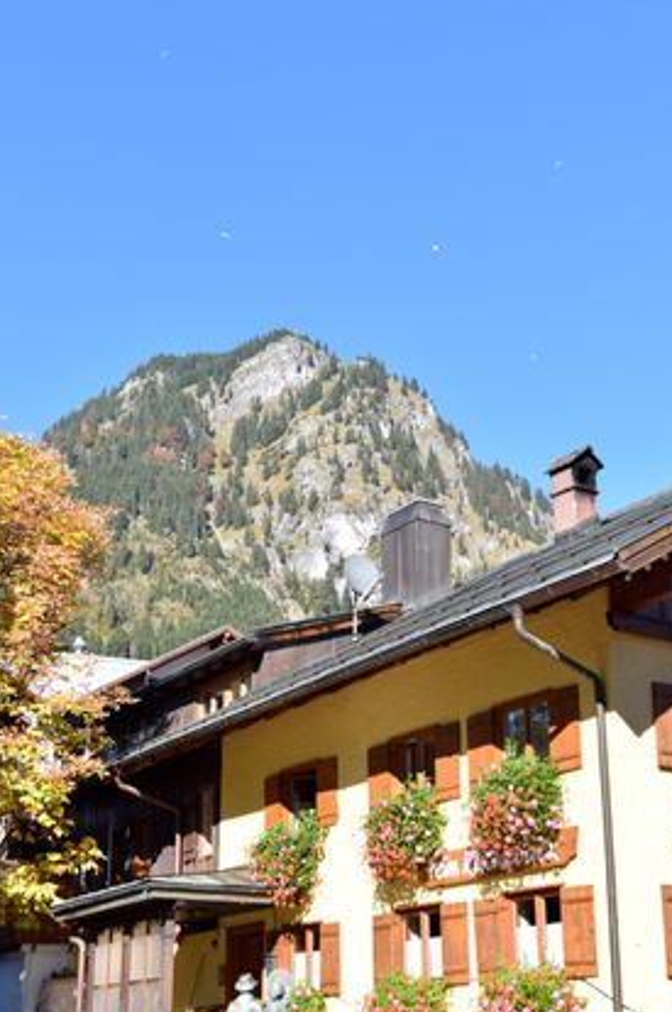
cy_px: 494
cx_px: 358
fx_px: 1460
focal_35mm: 52
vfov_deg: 38.2
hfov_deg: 25.9
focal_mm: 28
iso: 200
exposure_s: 1/400
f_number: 6.3
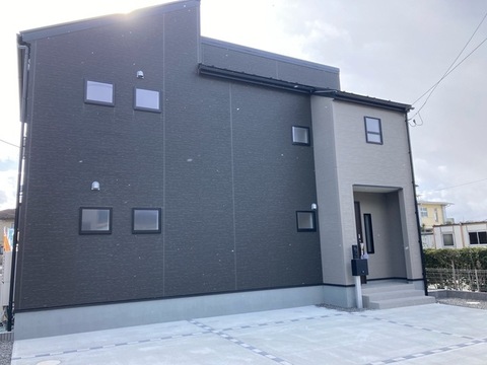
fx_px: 394
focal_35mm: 28
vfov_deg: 49.7
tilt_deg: +10.3
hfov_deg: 63.4
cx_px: 244
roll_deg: +0.3
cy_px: 182
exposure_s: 1/490
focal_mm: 3.99
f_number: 1.8
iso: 20
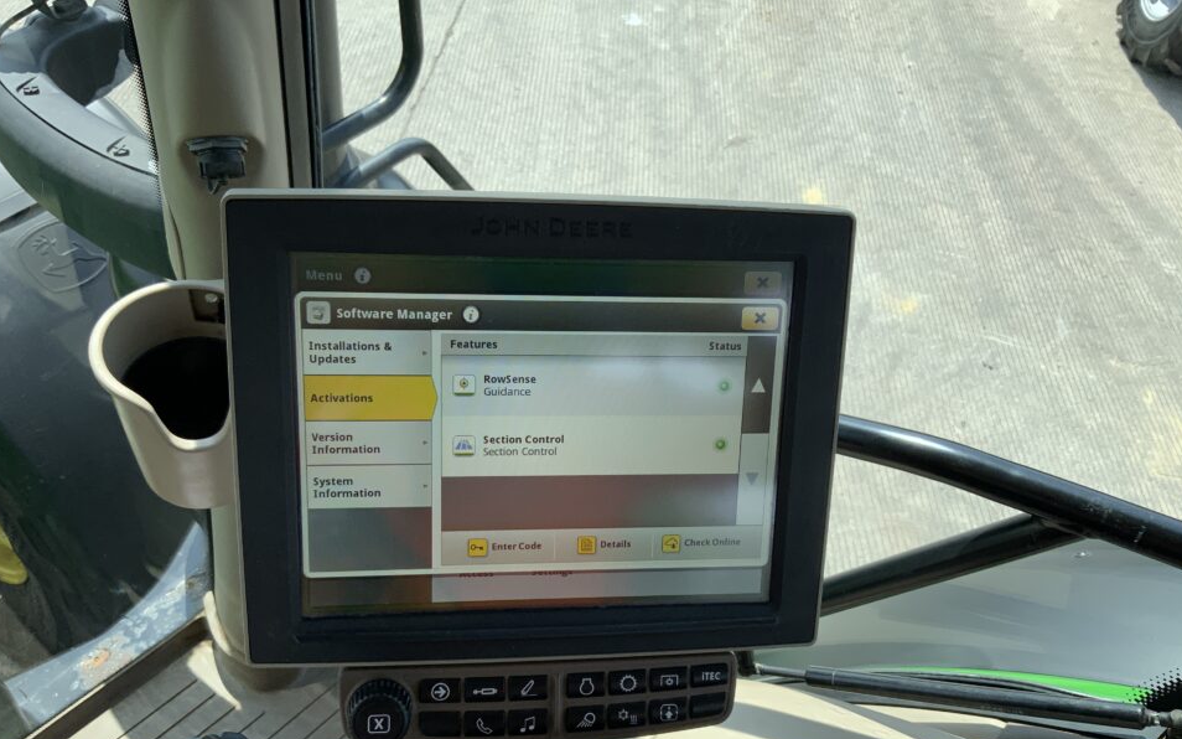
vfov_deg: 38.3
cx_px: 603
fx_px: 1063
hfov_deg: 58.1
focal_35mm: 33
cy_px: 415
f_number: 1.8
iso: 16
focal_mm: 3
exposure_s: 1/883
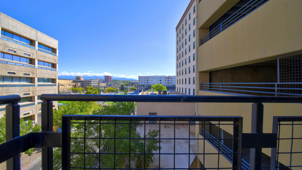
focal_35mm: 16
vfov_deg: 67.1
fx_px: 128
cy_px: 84
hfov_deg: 99.4
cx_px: 150
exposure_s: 1/200
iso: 100
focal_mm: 10
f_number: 6.3
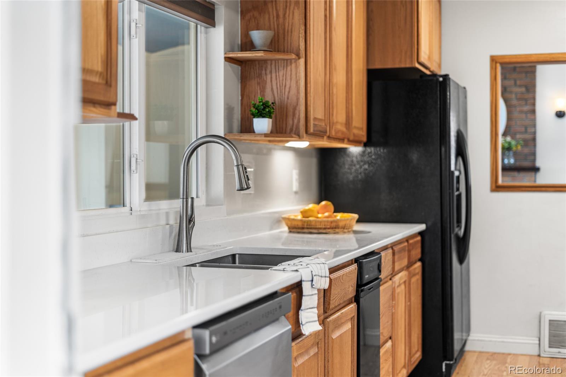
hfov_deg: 39.6
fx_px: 786
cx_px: 283
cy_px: 188
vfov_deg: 27.0
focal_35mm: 50
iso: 100
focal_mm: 50
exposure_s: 1/20
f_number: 1.8
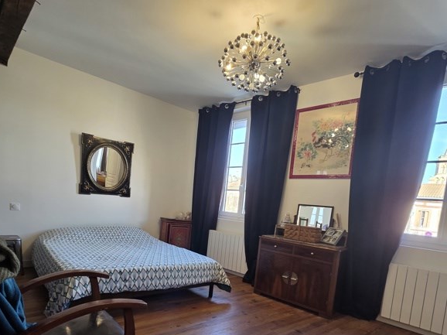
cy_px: 220
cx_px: 212
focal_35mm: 18
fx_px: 232
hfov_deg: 87.7
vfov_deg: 69.8
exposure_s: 1/50
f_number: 2.2
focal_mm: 2.2
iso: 160
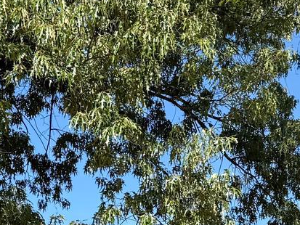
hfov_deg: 16.4
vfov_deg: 11.9
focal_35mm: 119
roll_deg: +0.2
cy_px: 340
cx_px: 49
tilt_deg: +7.0
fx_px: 1032
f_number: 1.78
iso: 80
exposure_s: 1/2445
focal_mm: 6.76
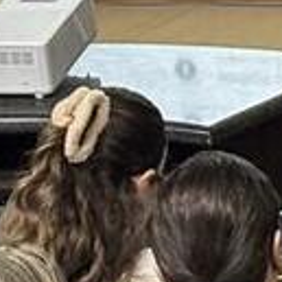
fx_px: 3945
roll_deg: +0.0
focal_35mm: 428
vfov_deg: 4.1
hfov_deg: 3.9
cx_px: 1102
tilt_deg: -5.1
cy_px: -247
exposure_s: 1/24
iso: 320
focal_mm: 5.96
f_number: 1.6
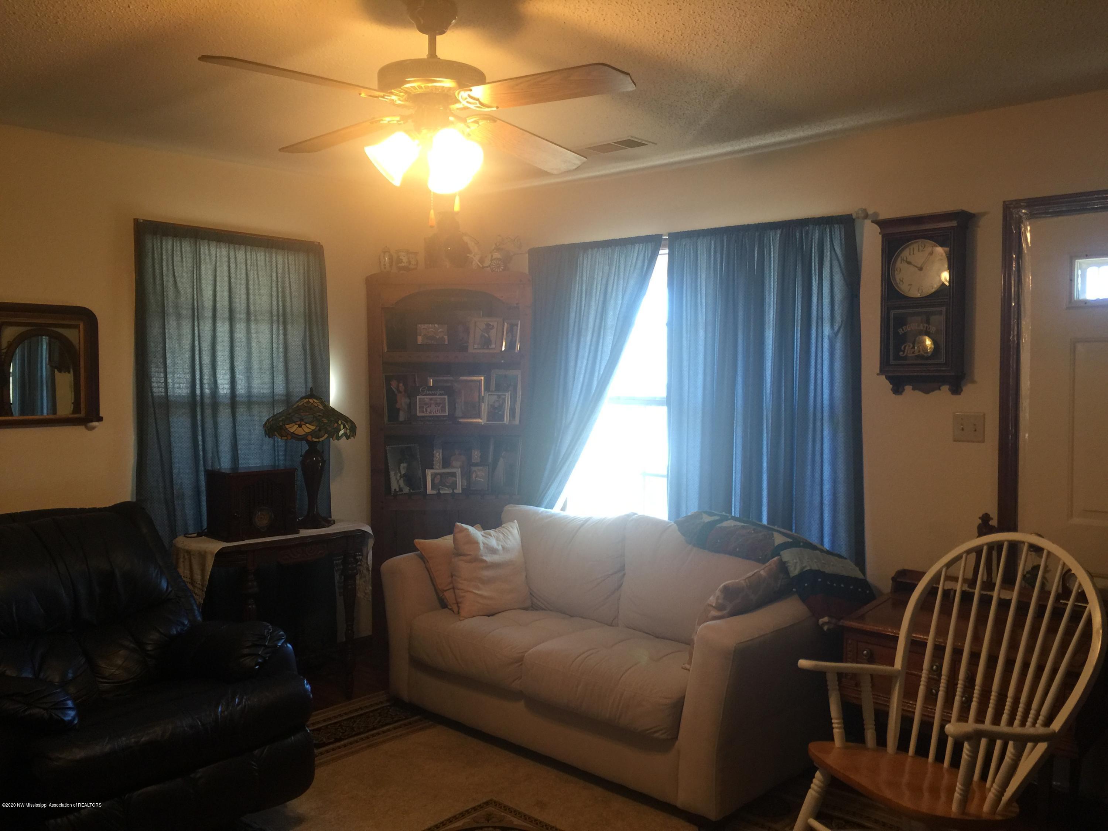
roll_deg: +0.2
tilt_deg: -1.7
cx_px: 554
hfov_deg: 61.7
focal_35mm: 29
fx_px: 928
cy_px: 416
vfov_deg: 48.2
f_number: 2.2
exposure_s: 1/15
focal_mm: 4.15
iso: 50
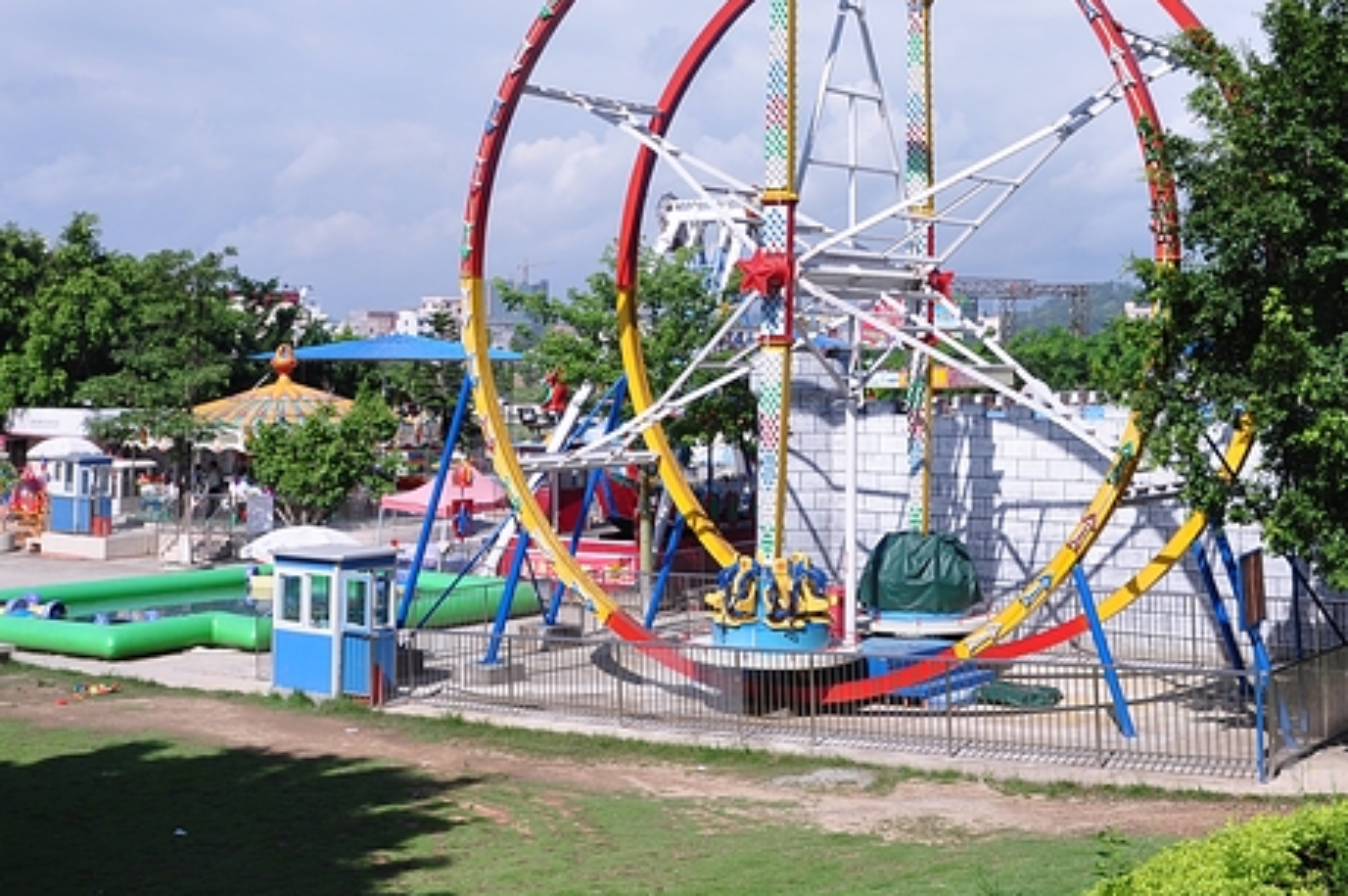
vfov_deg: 26.4
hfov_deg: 39.4
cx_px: 819
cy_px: 170
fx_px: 1870
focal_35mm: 50
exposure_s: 1/400
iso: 200
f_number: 9
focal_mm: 18
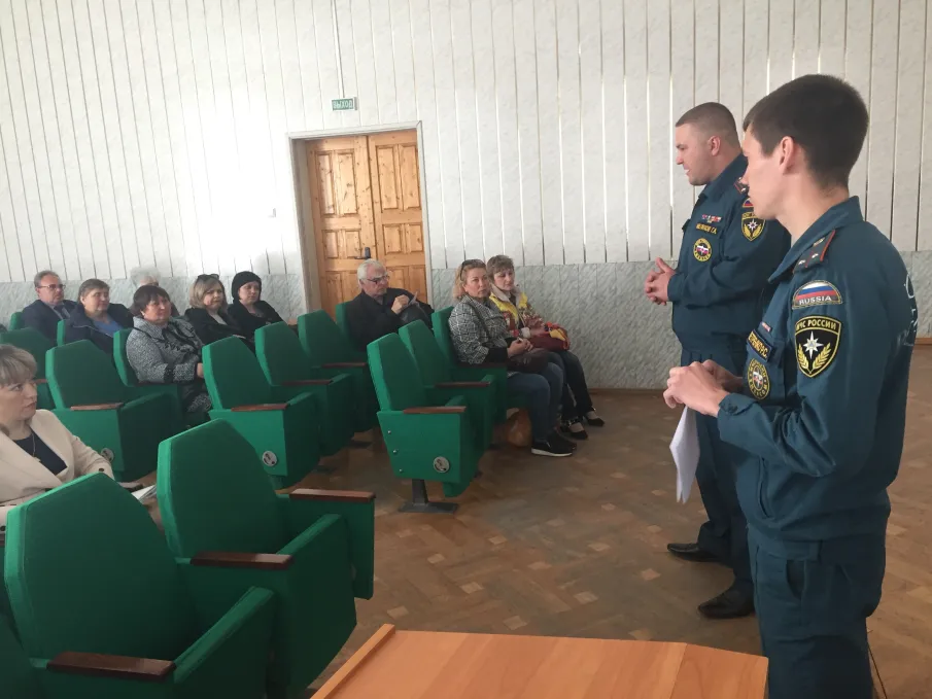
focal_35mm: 29
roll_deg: +4.2
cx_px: 466
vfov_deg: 48.2
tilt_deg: -11.0
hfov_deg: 61.7
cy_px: 350
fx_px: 781
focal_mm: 4.15
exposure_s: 1/33
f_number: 2.2
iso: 160
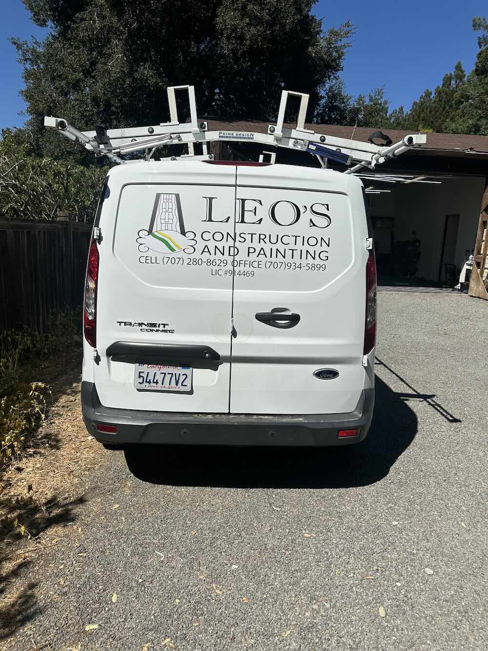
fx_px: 451
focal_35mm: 24
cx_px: 244
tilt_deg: -11.1
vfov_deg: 71.6
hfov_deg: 56.8
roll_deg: -2.2
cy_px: 326
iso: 80
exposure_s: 1/10753
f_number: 1.78
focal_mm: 6.86
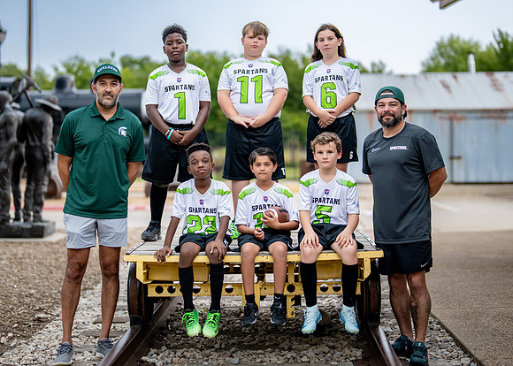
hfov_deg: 29.5
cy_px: 162
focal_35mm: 67
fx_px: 973
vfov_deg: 21.3
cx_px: 241
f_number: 1.2
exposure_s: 1/500
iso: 320
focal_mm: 50
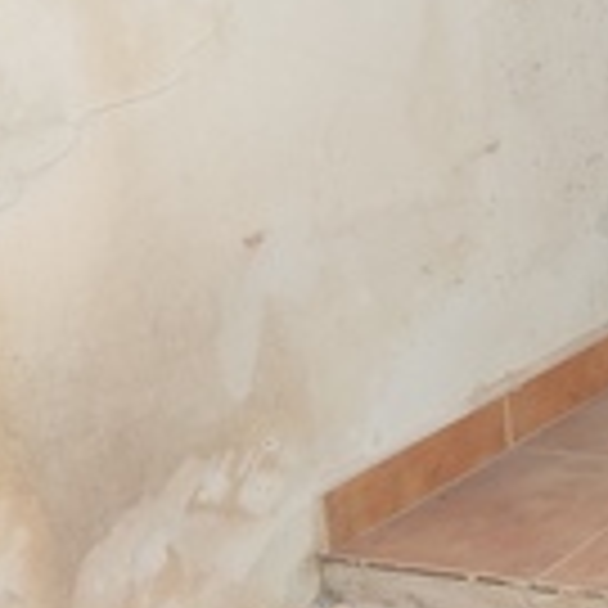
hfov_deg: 13.4
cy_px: -122
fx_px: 2087
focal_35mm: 105
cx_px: 1329
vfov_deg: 15.9
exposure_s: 1/103
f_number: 1.89
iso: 50
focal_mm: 5.95
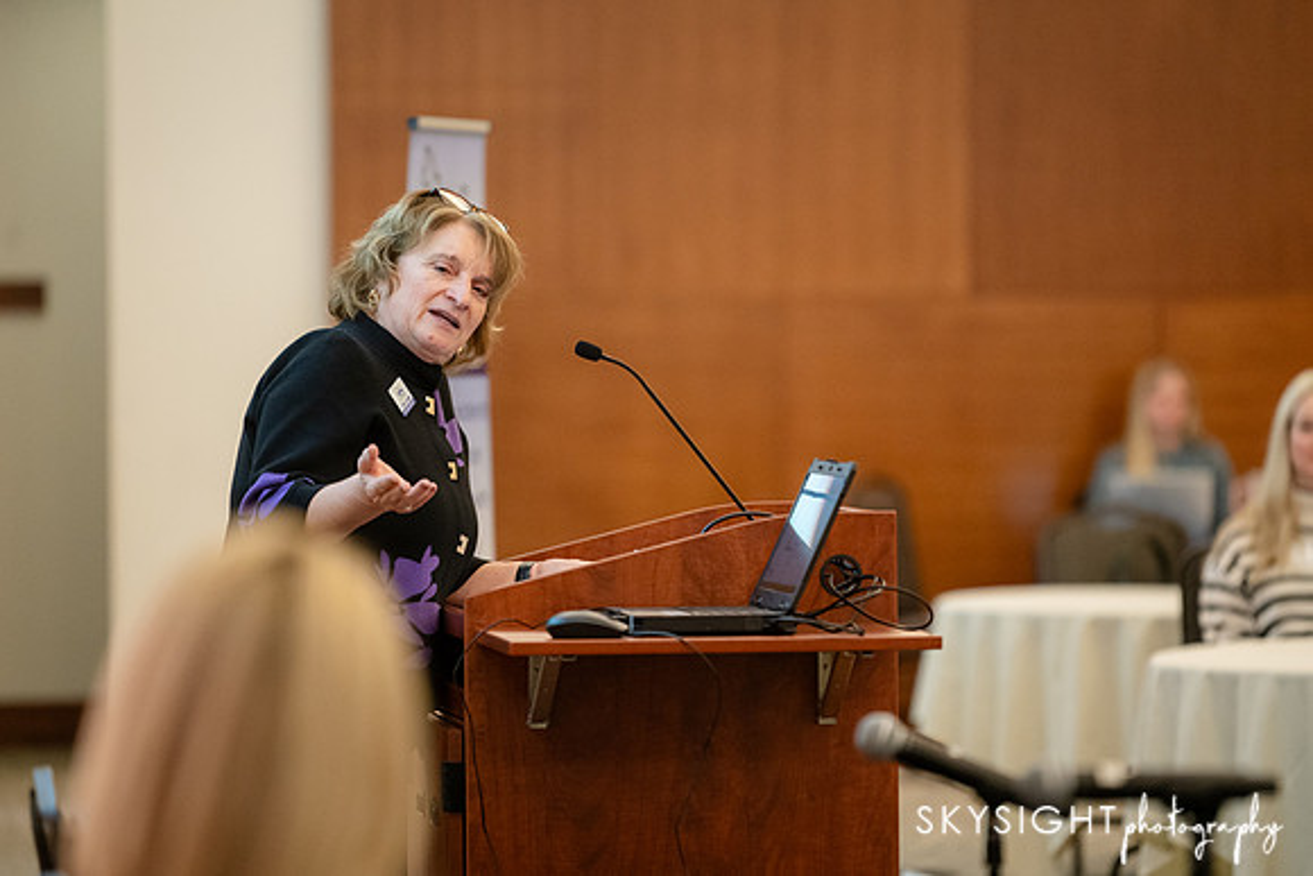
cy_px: 438
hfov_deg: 9.8
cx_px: 656
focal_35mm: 209
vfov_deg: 6.6
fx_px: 7621
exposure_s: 1/500
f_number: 2.8
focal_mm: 200
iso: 4000
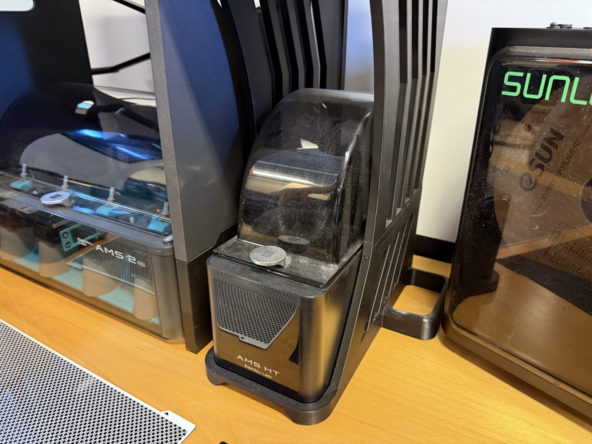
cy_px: 222
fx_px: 410
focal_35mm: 24
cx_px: 296
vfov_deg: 56.8
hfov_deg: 71.6
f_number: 1.78
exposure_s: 1/33
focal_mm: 6.76
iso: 640
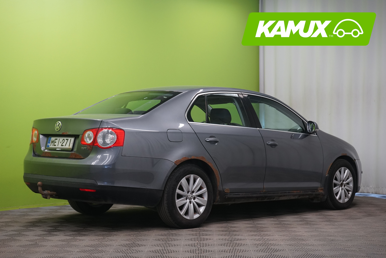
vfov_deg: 20.9
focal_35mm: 65
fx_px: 697
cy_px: 129
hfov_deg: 31.0
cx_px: 193
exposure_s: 1/20
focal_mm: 65
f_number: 8
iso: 1250
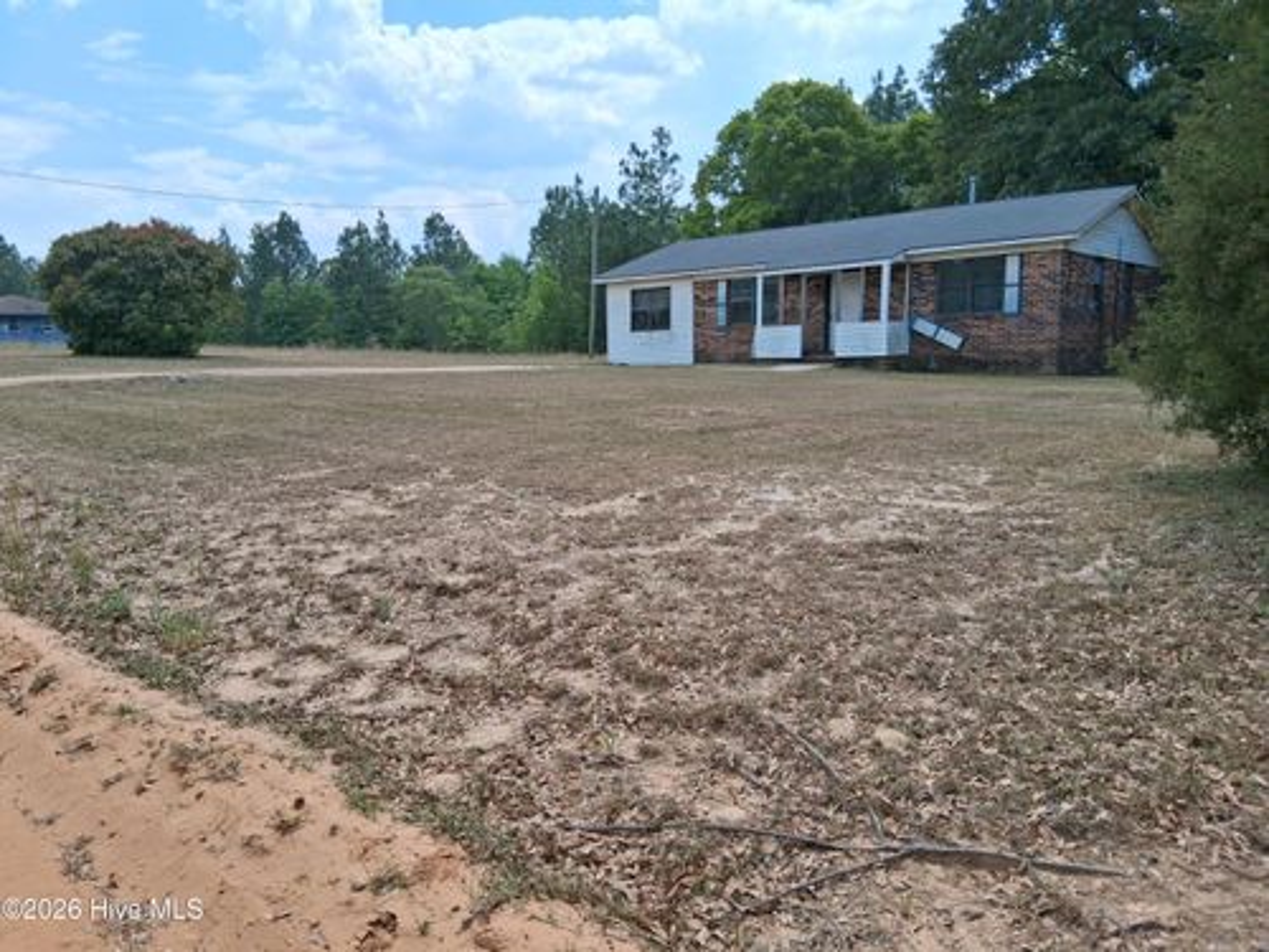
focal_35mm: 26
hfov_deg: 67.3
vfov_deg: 53.1
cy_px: 476
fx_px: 953
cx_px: 634
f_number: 1.8
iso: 25
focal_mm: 3.98
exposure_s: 1/868
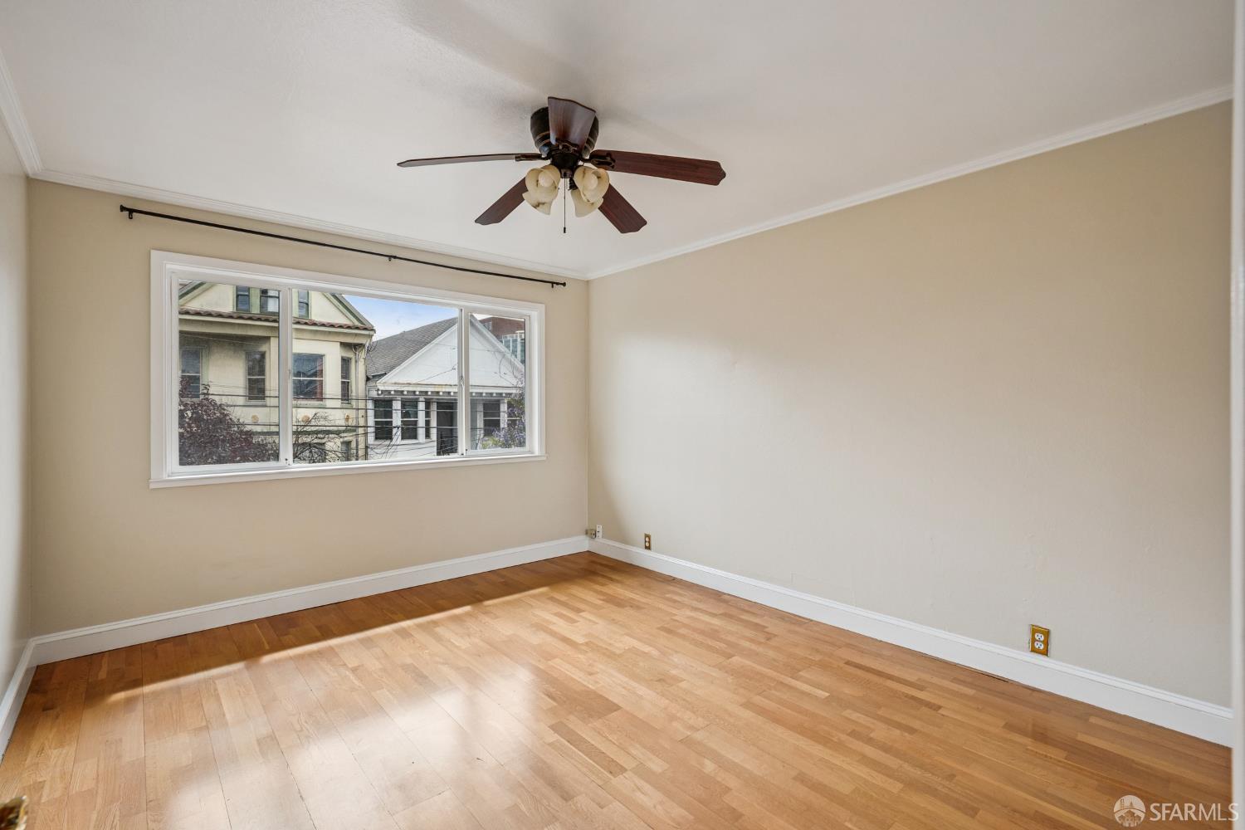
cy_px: 415
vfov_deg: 73.7
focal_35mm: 16
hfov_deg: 96.7
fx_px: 553
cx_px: 622
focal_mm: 16
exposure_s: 1/200
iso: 640
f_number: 8
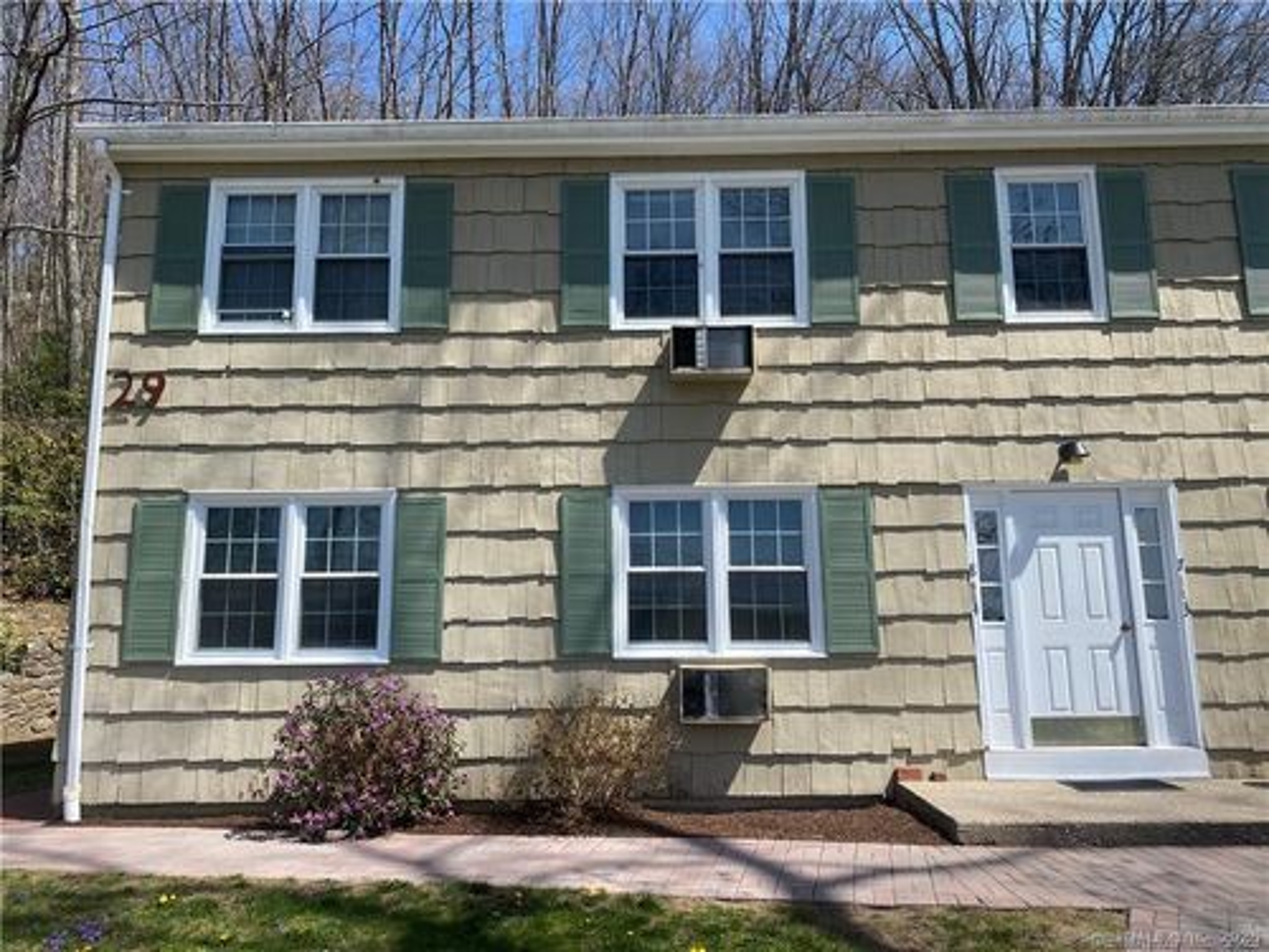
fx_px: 953
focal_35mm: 26
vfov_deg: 53.1
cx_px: 634
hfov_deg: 67.3
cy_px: 476
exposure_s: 1/2513
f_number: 1.8
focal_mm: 4.25
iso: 32
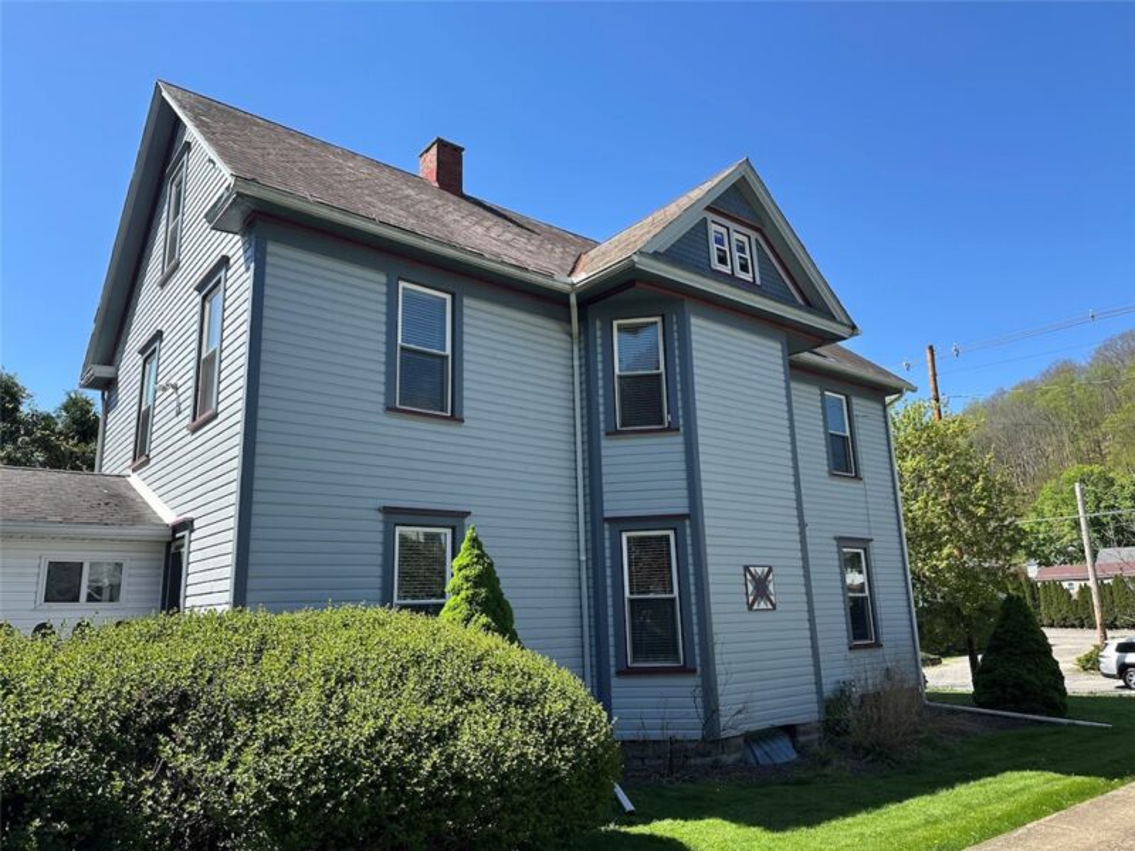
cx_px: 568
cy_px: 426
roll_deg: +1.7
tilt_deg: +13.7
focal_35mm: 24
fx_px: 787
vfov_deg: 56.8
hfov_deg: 71.6
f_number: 1.78
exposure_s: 1/2410
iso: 80
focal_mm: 6.86
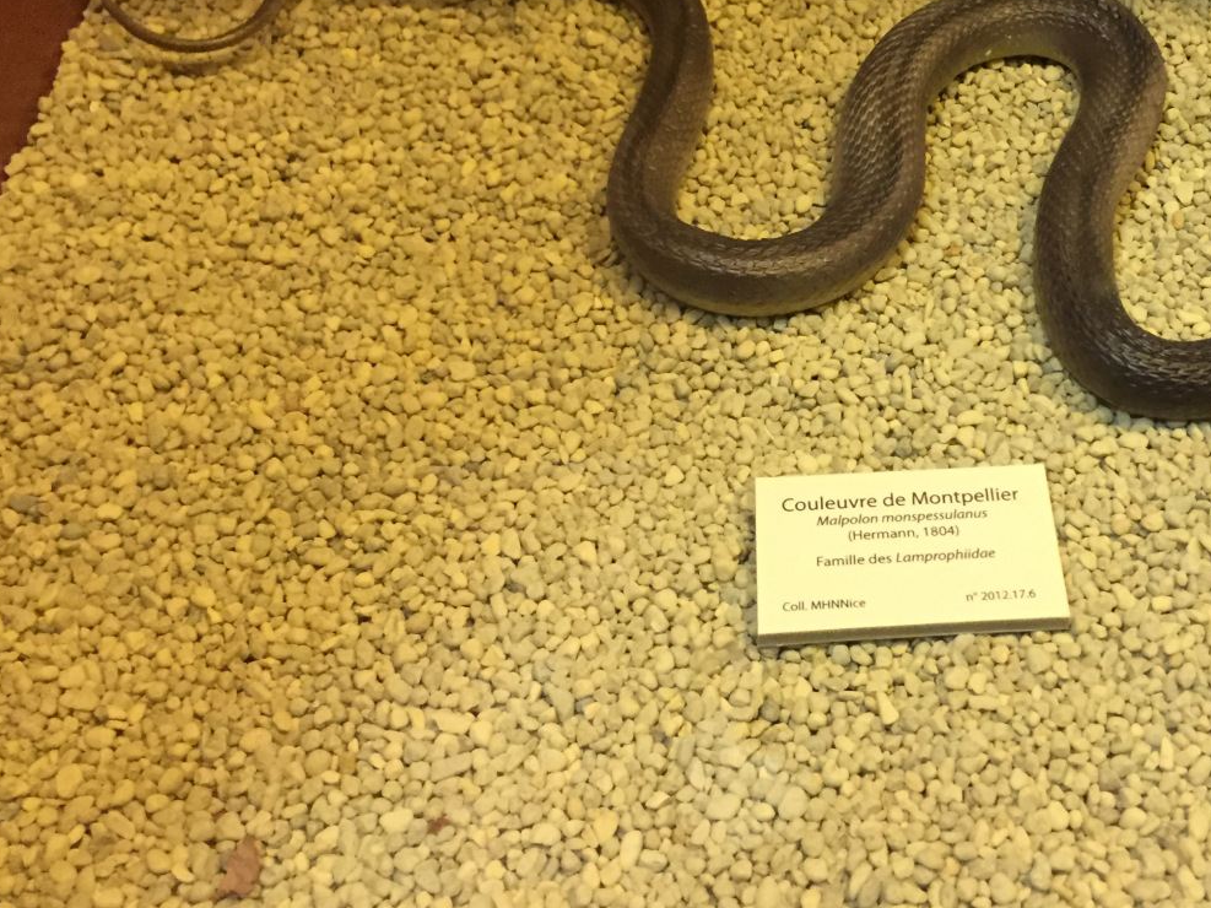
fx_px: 1644
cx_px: 914
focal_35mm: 47
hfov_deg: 39.3
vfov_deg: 30.4
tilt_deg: -44.9
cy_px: 231
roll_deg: -3.3
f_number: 2.2
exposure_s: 1/25
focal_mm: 4.15
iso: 320
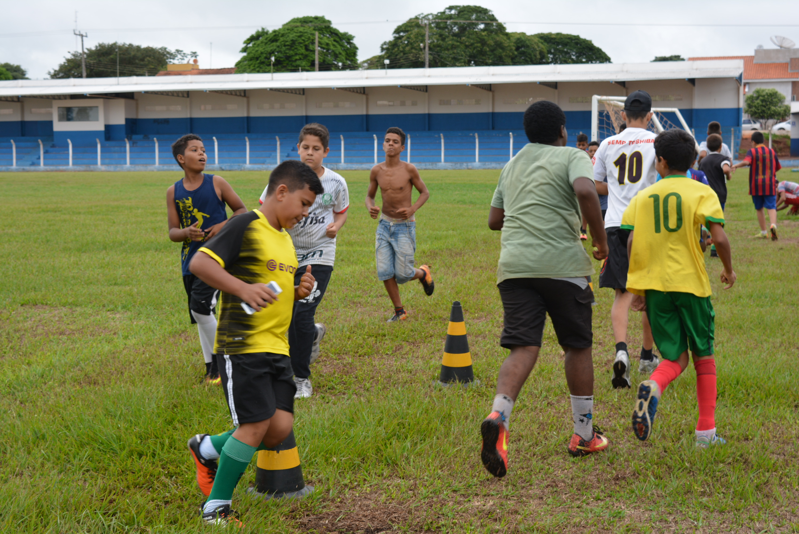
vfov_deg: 22.7
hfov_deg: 33.4
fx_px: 1333
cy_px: 267
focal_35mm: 60
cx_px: 400
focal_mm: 40
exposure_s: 1/160
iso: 200
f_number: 6.3
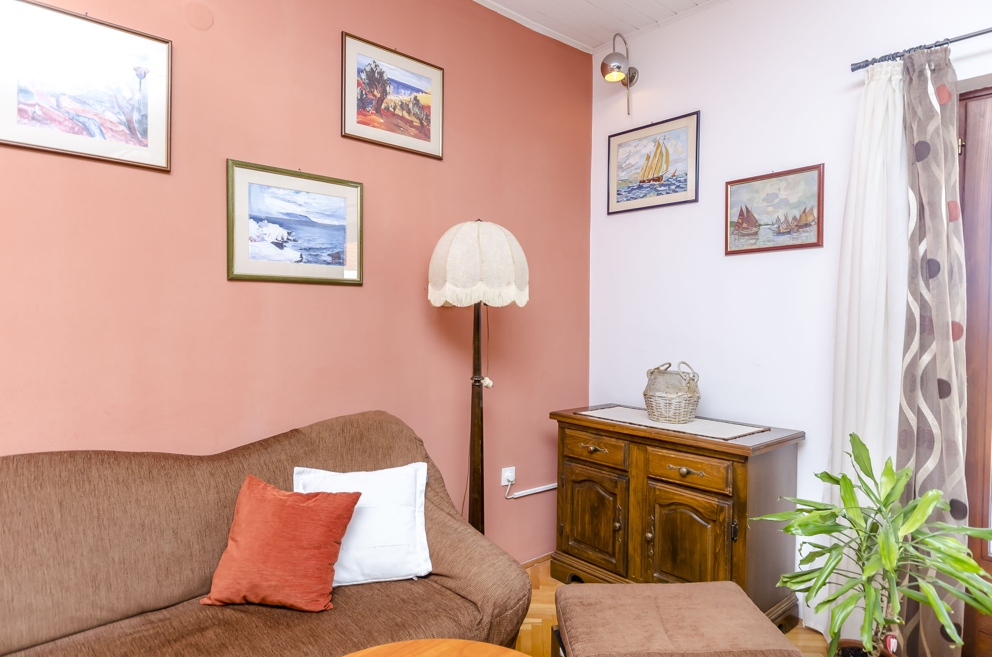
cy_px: 328
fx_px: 578
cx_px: 496
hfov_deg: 81.3
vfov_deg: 59.3
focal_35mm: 21
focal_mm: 14
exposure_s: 1/100
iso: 250
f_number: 7.1
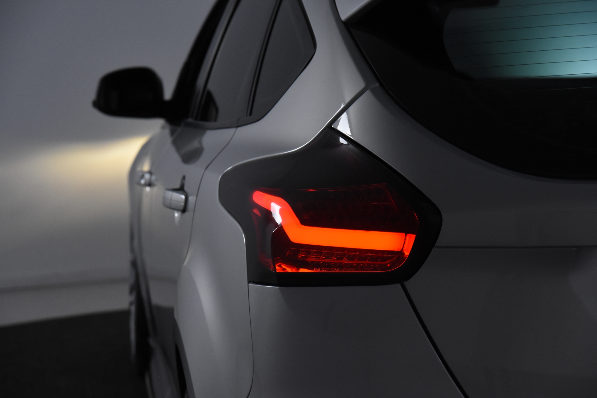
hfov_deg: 19.5
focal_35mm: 105
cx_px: 298
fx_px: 1741
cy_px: 199
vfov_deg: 13.0
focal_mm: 70
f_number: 5
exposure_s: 1/400
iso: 1600
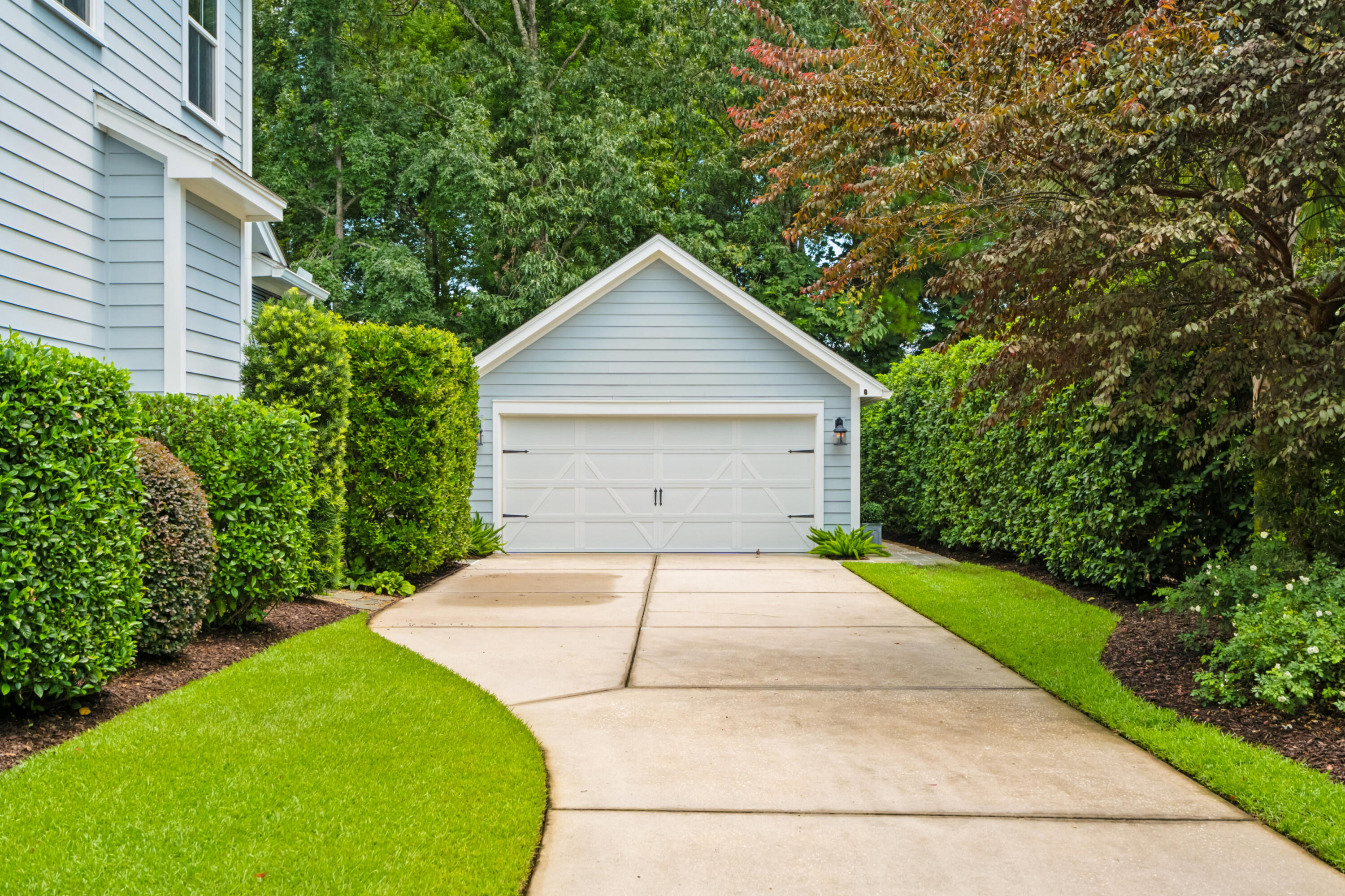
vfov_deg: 37.9
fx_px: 1308
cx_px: 672
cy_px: 448
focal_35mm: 35
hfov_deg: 54.4
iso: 160
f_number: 8
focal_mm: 35
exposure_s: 1/200
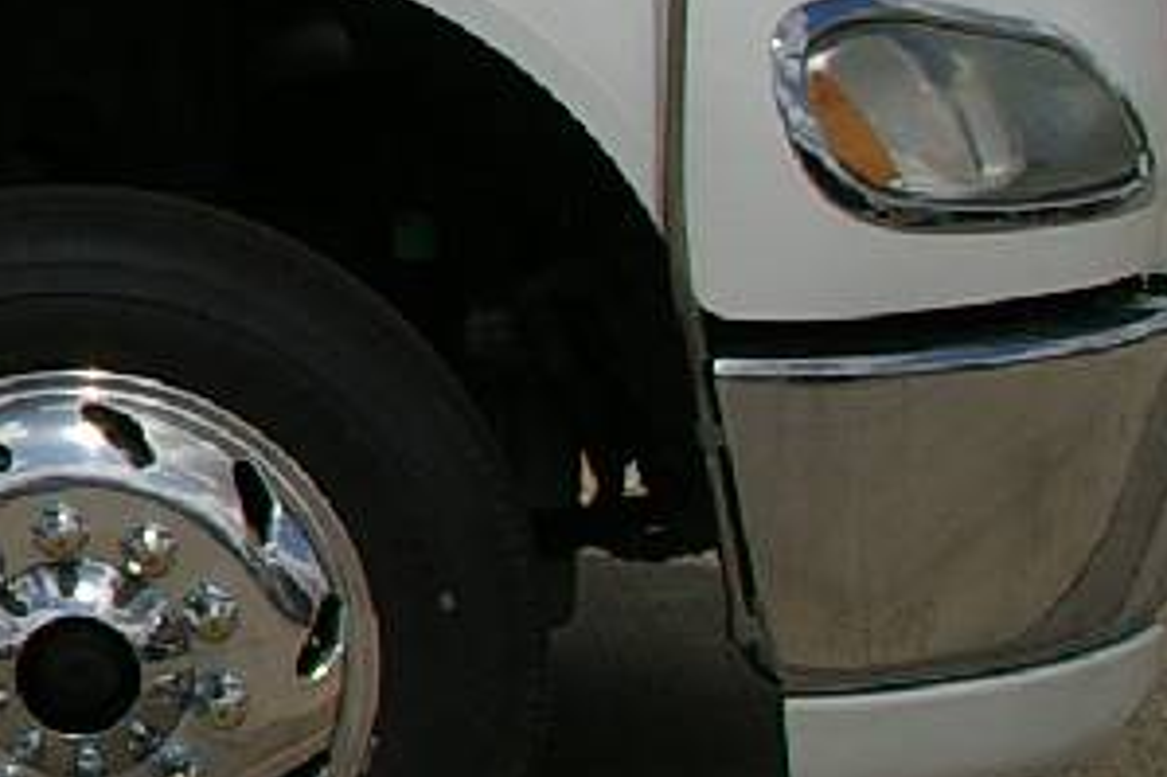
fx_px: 14639
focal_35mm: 452
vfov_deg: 3.0
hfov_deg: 4.5
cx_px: -1745
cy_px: -191
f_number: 9.5
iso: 200
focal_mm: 53
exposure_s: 1/350
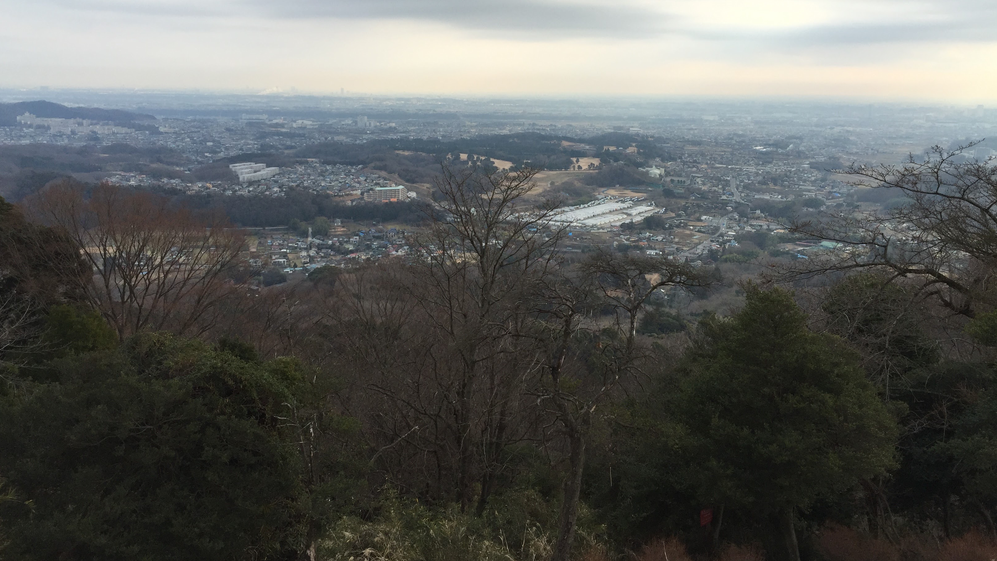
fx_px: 846
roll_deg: -0.5
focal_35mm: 32
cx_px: 497
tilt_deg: -8.6
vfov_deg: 36.5
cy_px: 208
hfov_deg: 61.0
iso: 32
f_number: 2.2
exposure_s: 1/860
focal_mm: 4.15
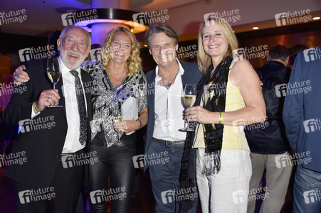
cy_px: 106
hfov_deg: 54.5
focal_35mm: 35
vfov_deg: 37.8
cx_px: 160
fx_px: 312
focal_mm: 35
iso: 640
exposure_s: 1/40
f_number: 5.6
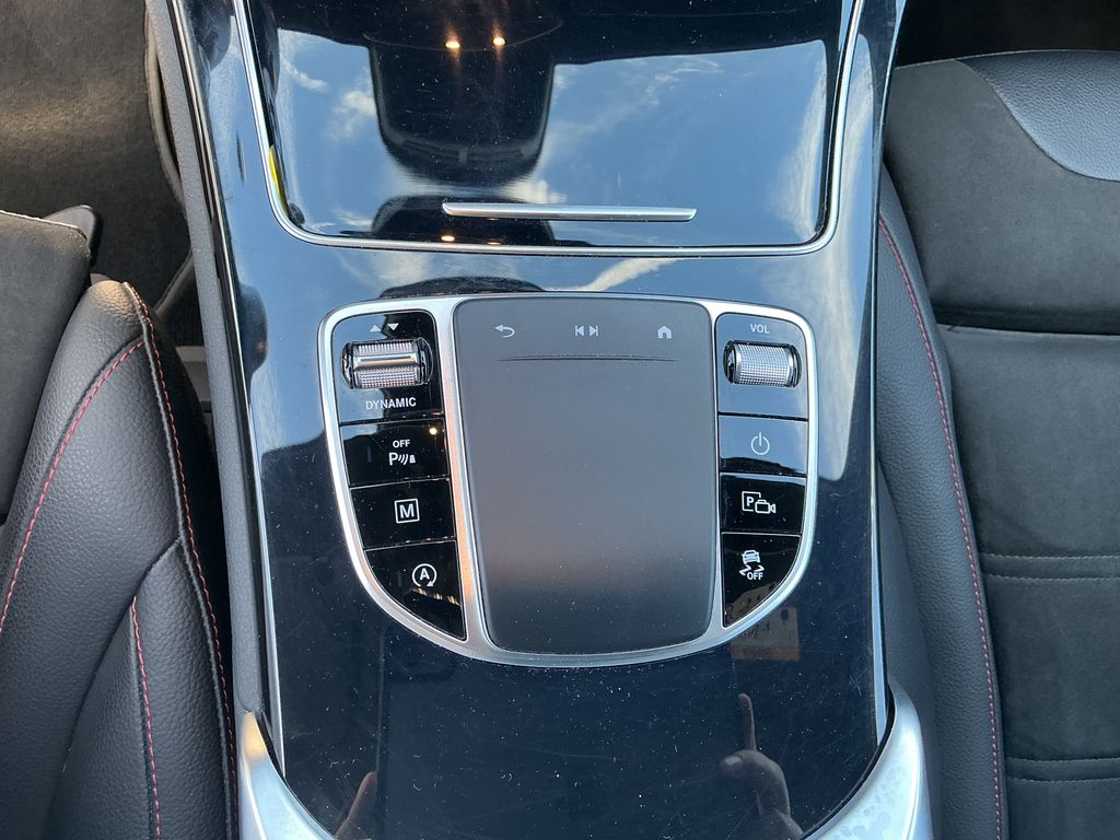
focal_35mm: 29
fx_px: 938
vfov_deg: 48.2
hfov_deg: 61.7
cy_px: 420
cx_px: 560
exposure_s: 1/60
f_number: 1.8
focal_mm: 3
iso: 64
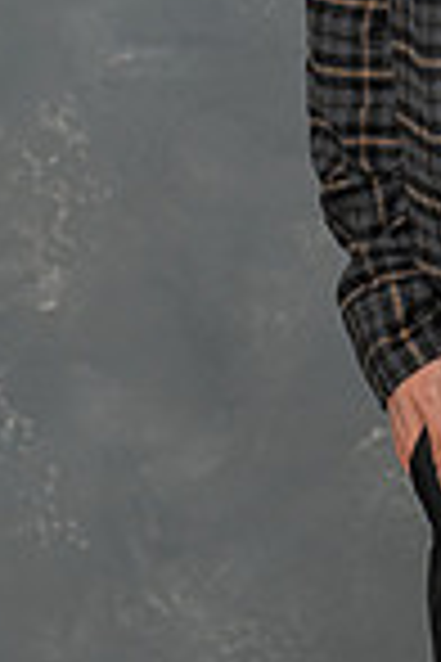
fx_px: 5347
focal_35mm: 291
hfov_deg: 4.7
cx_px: 436
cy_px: -361
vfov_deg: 7.0
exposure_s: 1/200
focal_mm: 60
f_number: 4
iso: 200
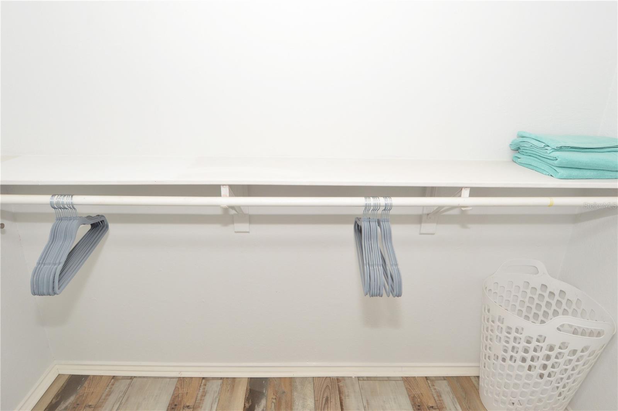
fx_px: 309
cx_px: 309
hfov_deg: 90.1
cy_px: 206
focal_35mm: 18
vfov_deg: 67.3
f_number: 9
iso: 400
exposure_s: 1/80
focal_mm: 12
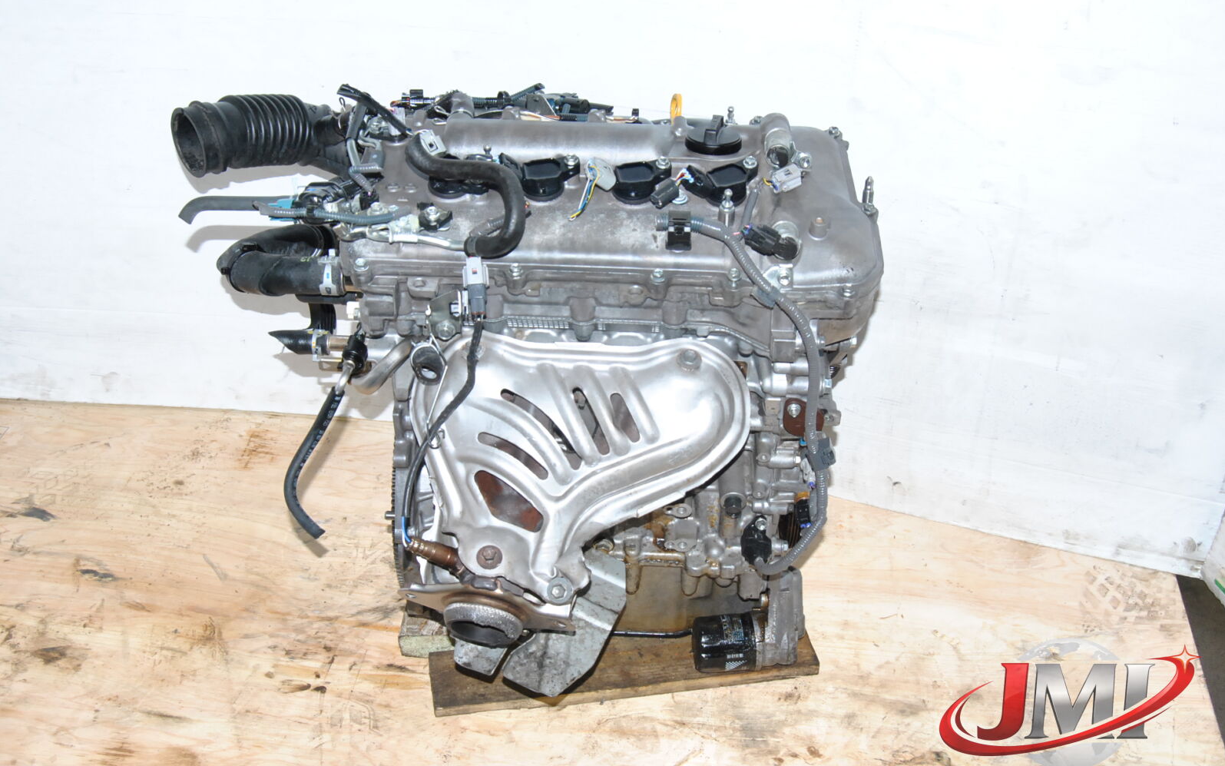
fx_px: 1436
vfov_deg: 29.9
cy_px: 385
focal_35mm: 43
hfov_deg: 46.2
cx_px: 614
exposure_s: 1/200
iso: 800
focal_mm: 28
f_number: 10
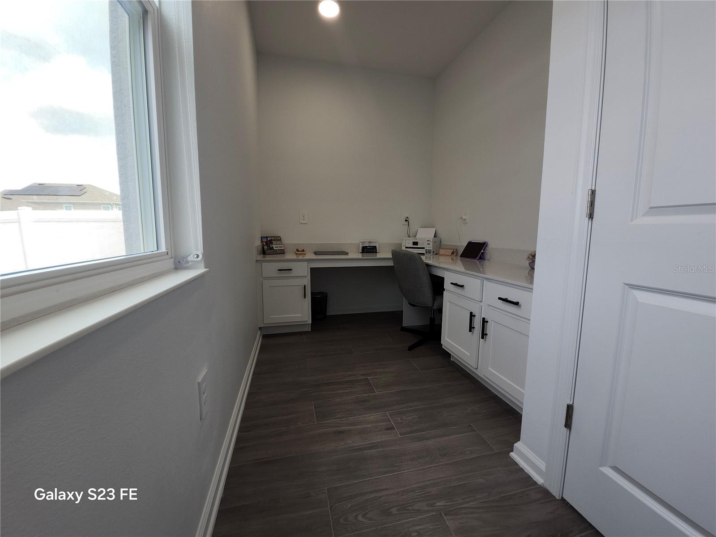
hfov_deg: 106.2
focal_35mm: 13
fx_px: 269
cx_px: 358
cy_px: 268
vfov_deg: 89.9
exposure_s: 1/135
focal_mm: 1.74
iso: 40
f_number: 2.2
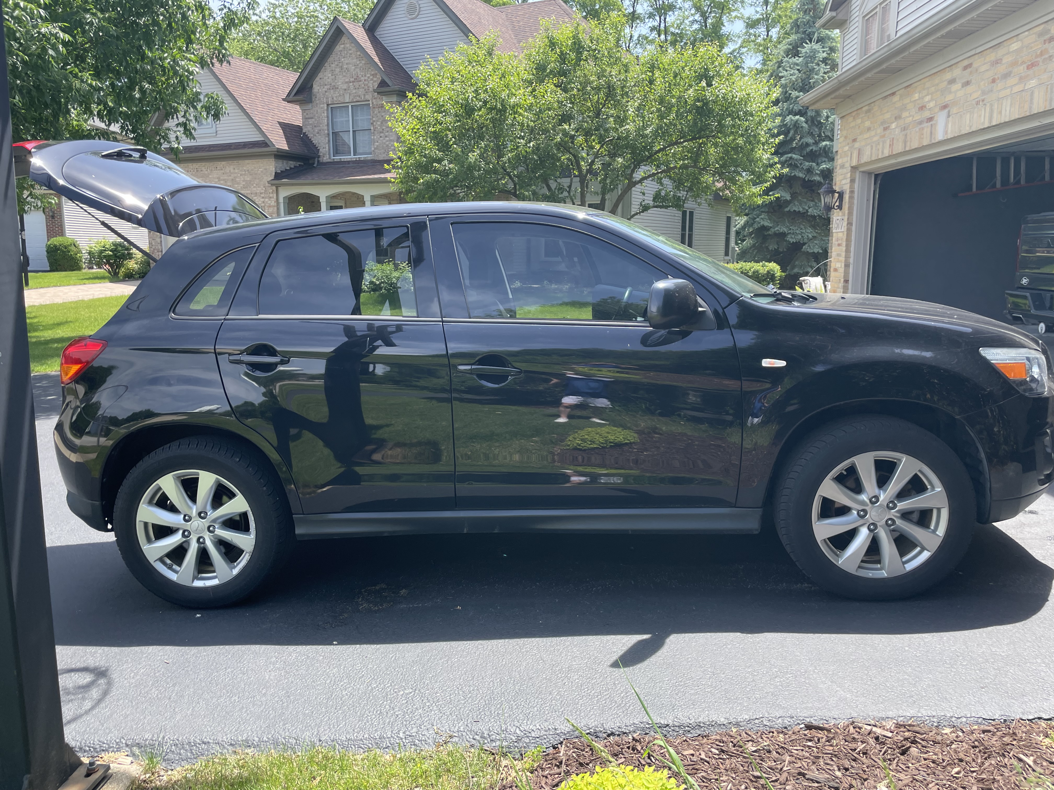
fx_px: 792
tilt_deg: -9.5
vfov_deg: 53.1
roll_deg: +1.0
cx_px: 527
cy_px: 395
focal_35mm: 26
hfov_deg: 67.3
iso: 32
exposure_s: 1/670
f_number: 1.6
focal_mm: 4.2
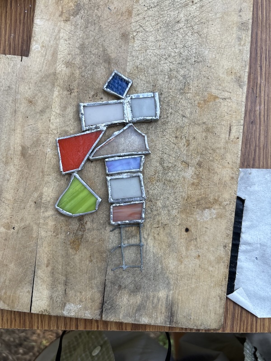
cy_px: 180
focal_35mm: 26
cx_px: 136
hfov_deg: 53.1
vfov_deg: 67.3
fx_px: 271
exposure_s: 1/121
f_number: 1.6
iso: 50
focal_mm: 5.96
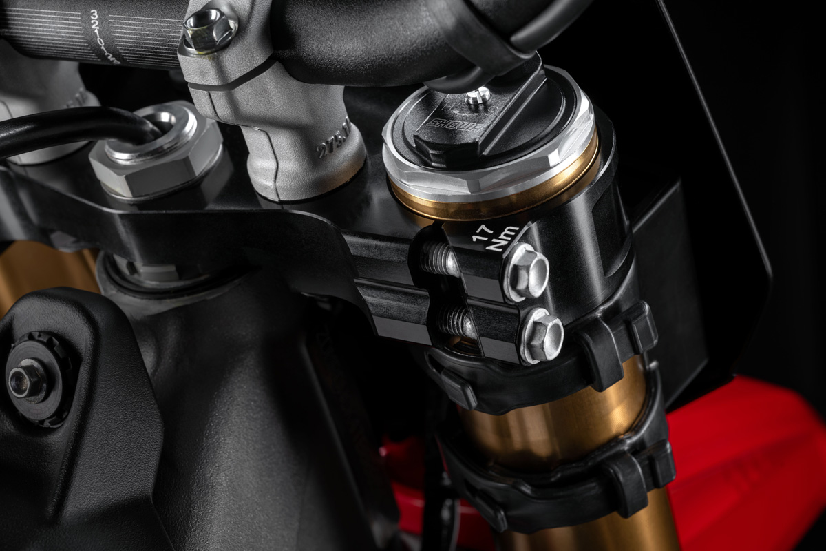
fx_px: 1377
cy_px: 276
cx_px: 413
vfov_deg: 22.6
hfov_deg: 33.4
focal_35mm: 60
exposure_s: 1/160
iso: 100
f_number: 11
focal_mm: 60
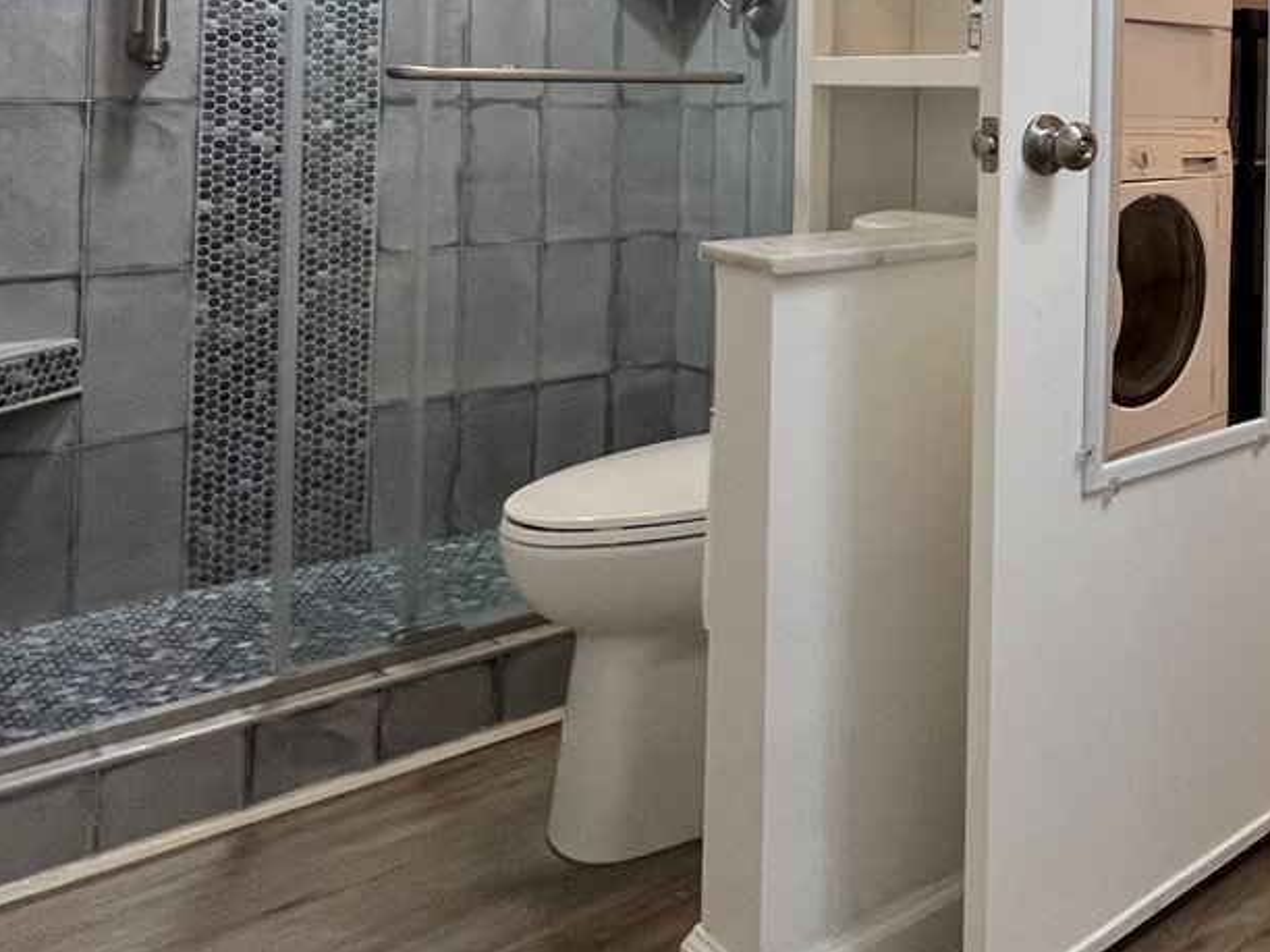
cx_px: 1324
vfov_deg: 38.6
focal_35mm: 34
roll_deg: -0.4
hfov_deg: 44.2
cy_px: 79
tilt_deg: +1.0
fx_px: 1247
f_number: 1.8
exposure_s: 1/60
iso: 125
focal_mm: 1.57
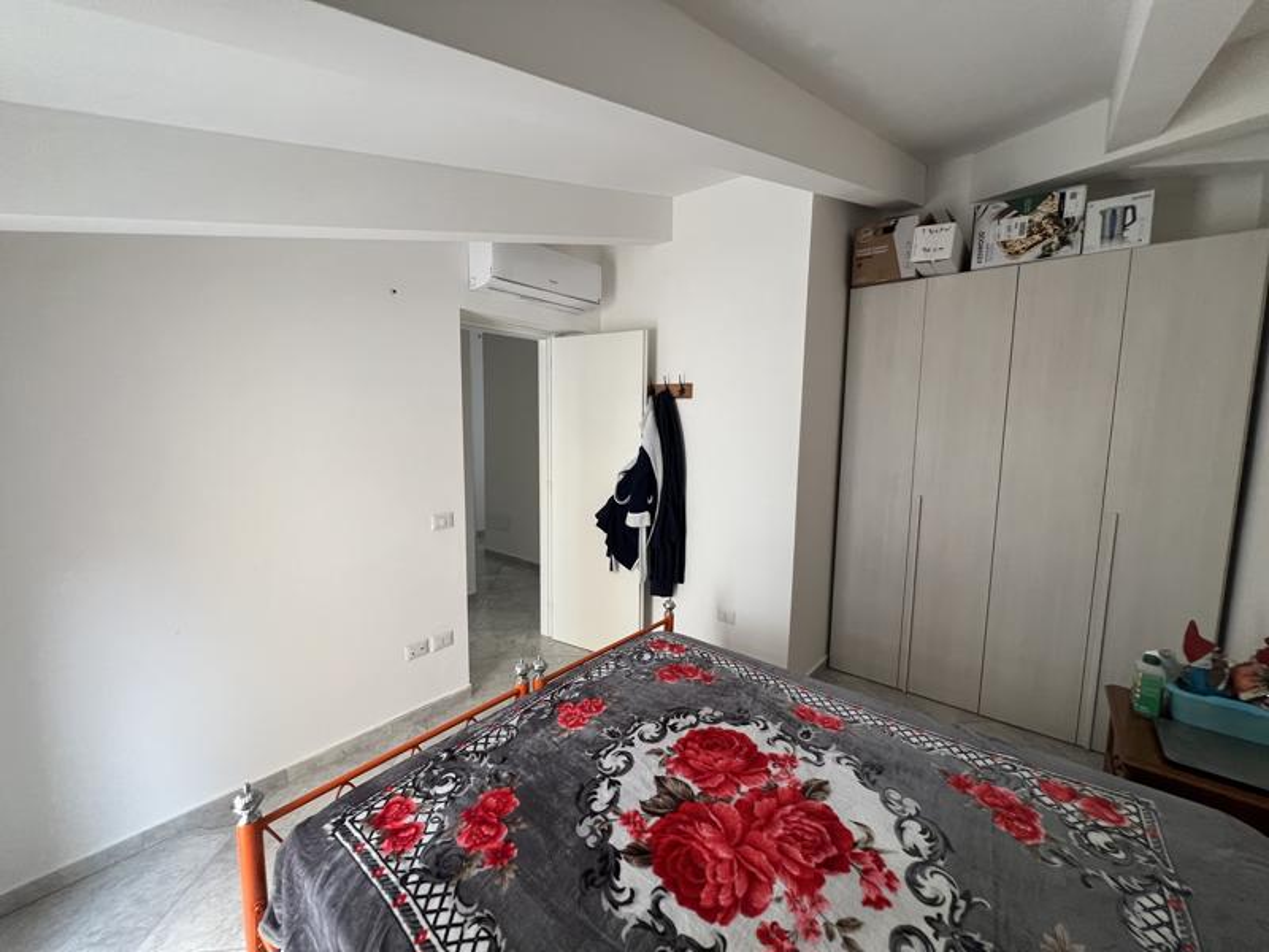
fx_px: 477
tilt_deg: -5.9
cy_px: 476
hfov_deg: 106.2
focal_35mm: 13
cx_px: 634
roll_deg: -0.4
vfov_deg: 89.9
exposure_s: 1/99
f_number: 1.8
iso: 200
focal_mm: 1.57
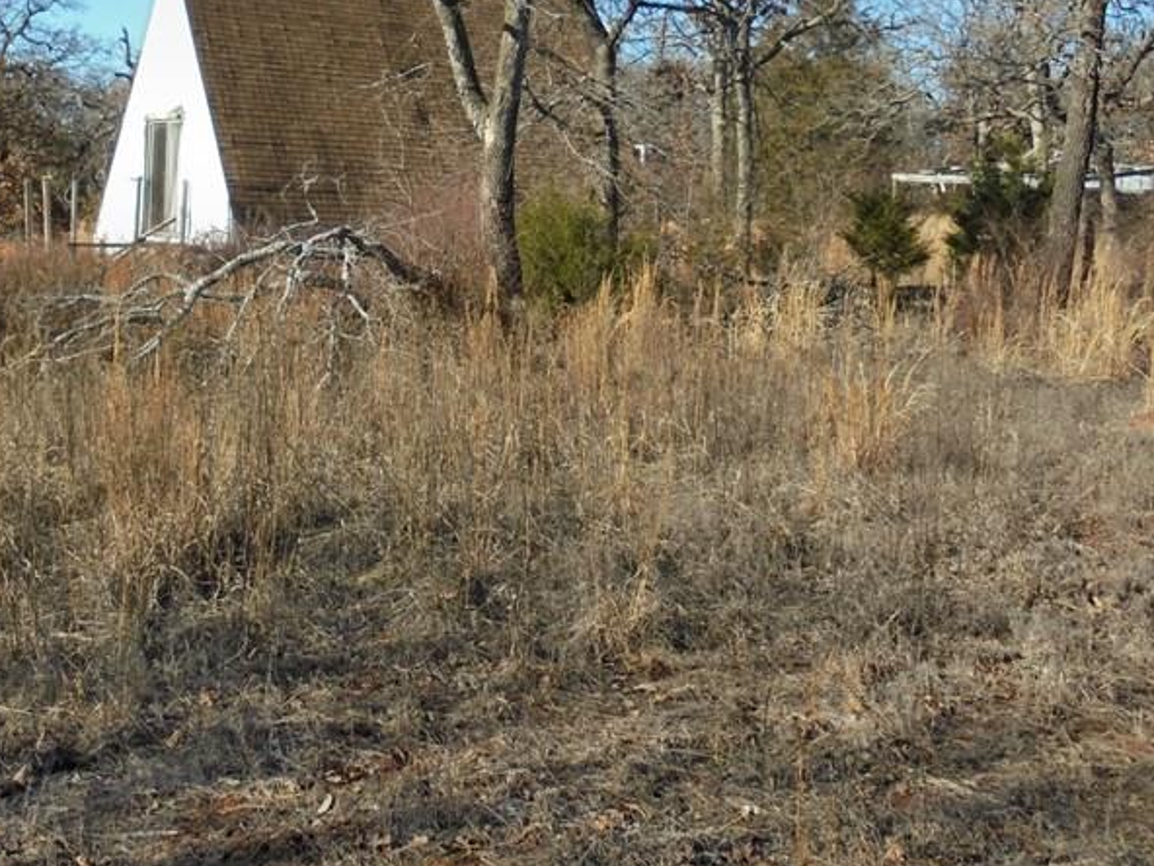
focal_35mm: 45
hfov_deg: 41.7
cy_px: 234
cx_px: 411
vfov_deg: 31.7
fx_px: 1500
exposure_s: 1/640
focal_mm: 4.6
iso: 100
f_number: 3.5
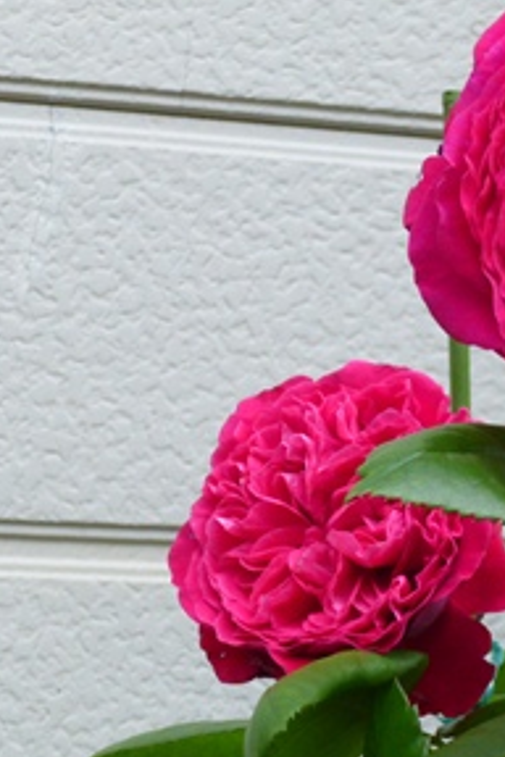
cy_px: 355
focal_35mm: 139
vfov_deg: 14.8
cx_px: 518
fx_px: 2925
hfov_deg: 9.8
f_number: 5
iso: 400
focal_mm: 15.3
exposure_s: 1/80
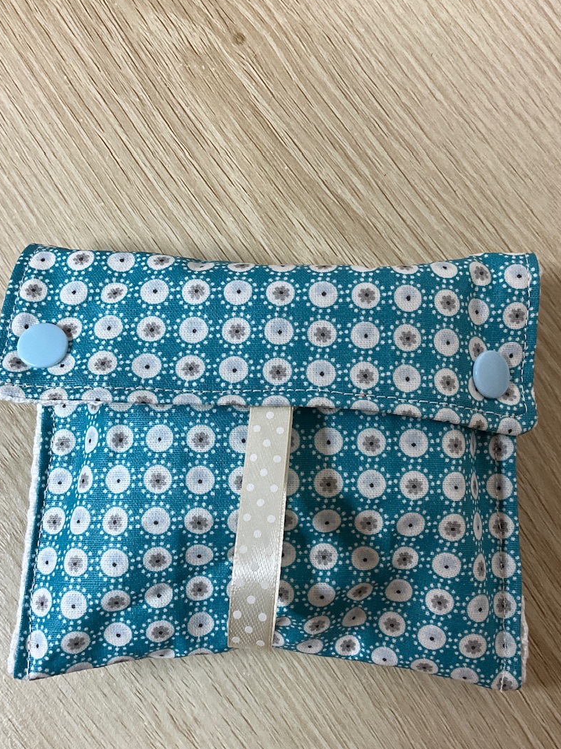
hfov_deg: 40.7
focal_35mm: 35
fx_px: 757
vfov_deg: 52.6
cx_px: 274
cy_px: 408
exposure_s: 1/66
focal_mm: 3
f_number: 1.8
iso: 64
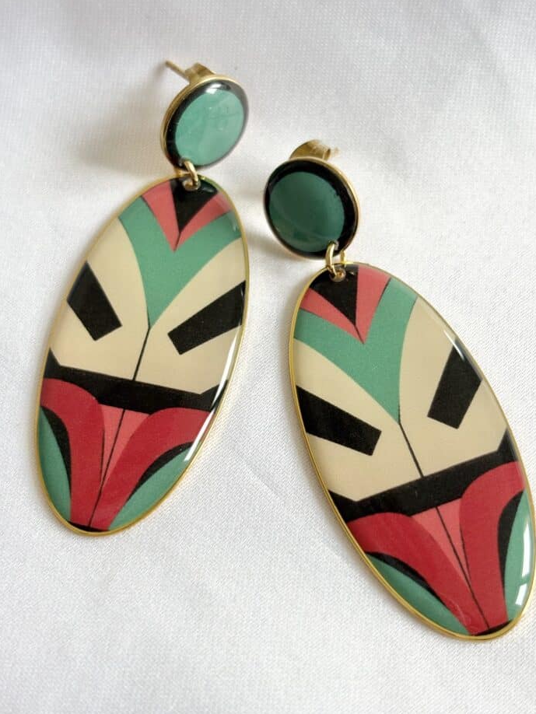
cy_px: 356
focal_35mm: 58
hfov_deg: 25.2
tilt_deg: -64.5
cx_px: 272
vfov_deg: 33.2
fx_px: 1197
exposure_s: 1/84
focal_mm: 5.96
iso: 50
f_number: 1.6
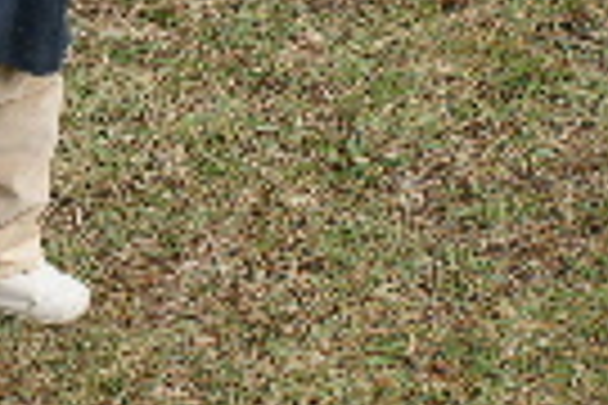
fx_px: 2415
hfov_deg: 14.1
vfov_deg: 9.4
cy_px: -187
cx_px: -52
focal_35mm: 143
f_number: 8
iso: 100
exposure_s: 1/160
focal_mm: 28
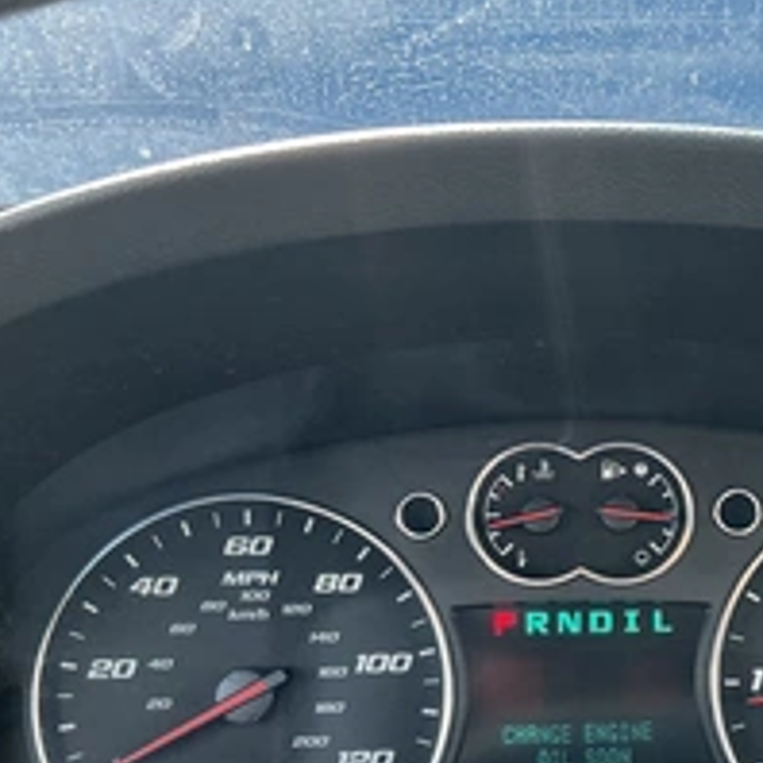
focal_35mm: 50
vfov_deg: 33.6
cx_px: 651
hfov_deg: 32.7
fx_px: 1247
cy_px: 536
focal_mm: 3
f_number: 1.8
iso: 64
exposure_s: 1/96
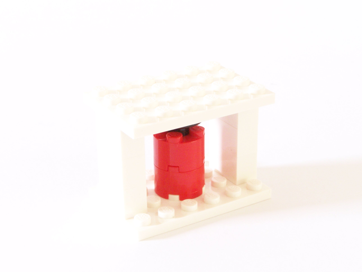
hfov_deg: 23.8
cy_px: 136
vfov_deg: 18.0
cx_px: 181
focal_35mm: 82
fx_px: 858
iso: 400
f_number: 6.3
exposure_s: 1/8
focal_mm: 13.7
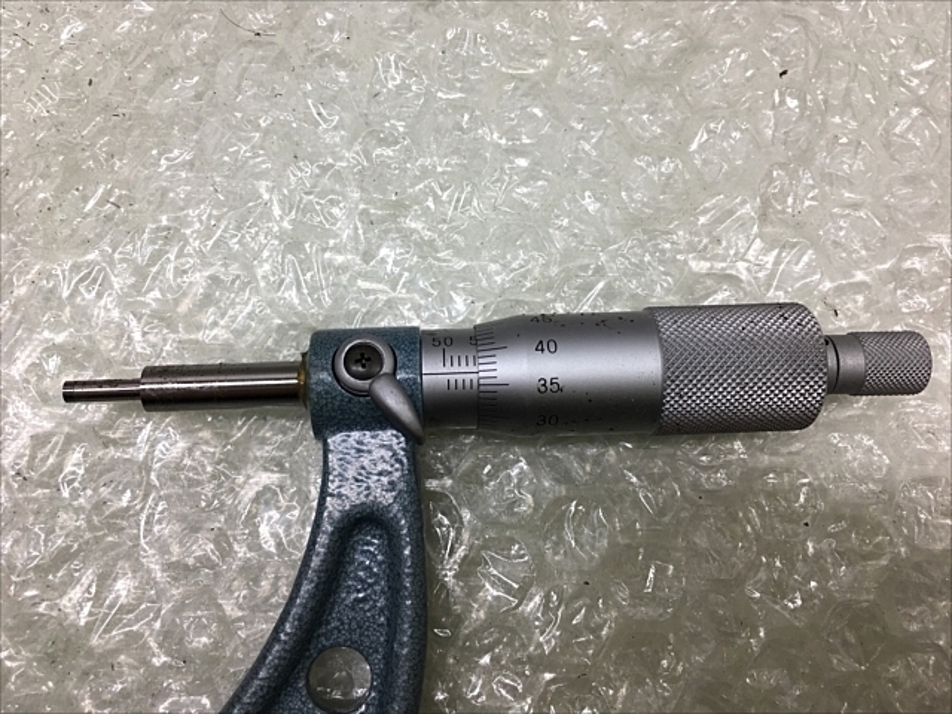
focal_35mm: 29
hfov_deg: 61.7
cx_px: 476
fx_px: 798
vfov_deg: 48.2
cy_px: 357
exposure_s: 1/120
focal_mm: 4.15
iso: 25
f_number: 2.2
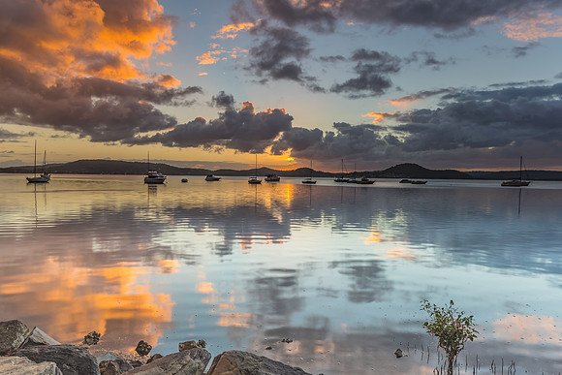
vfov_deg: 50.8
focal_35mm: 25
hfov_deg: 70.9
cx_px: 281
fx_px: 395
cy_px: 188
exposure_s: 1/3
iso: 50
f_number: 11
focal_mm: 16
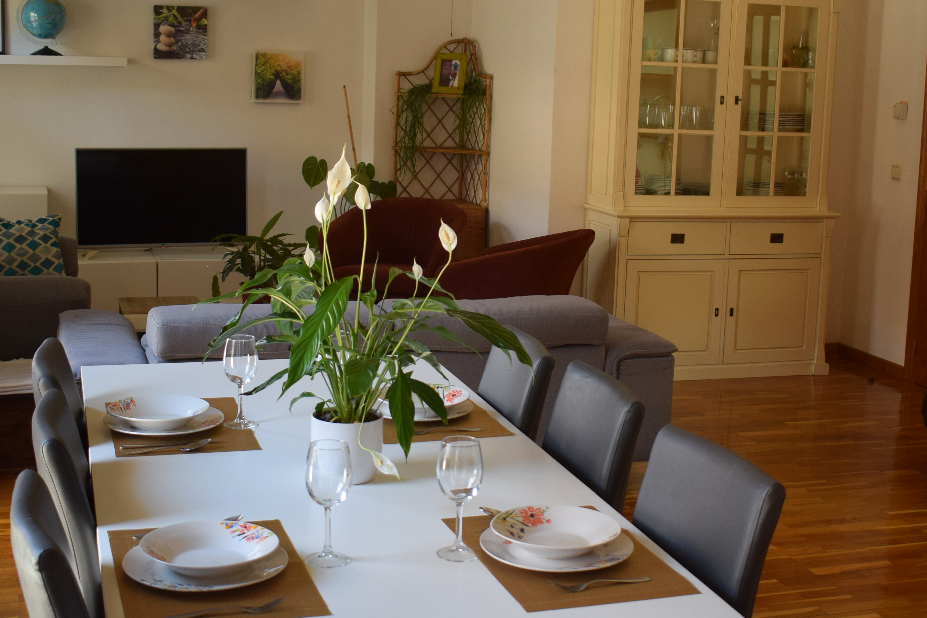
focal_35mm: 52
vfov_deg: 26.0
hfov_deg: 38.2
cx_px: 502
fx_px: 1339
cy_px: 268
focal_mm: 20
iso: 400
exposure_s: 1/50
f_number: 3.8
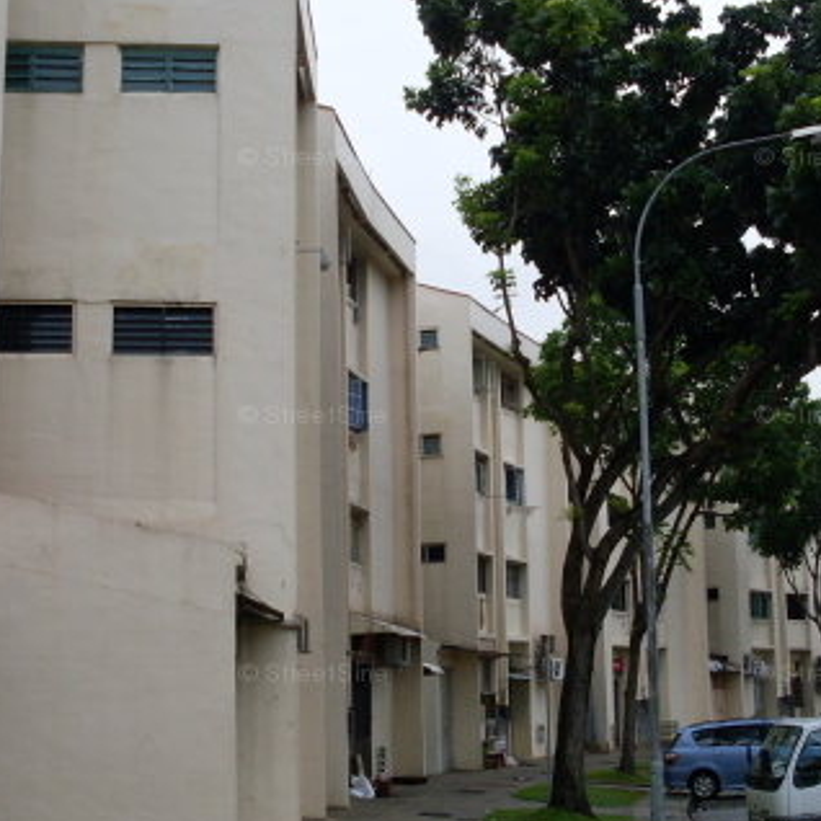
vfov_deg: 29.6
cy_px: 418
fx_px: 1556
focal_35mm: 58
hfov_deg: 29.5
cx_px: 431
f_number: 2.8
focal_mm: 6.3
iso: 80
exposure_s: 1/180
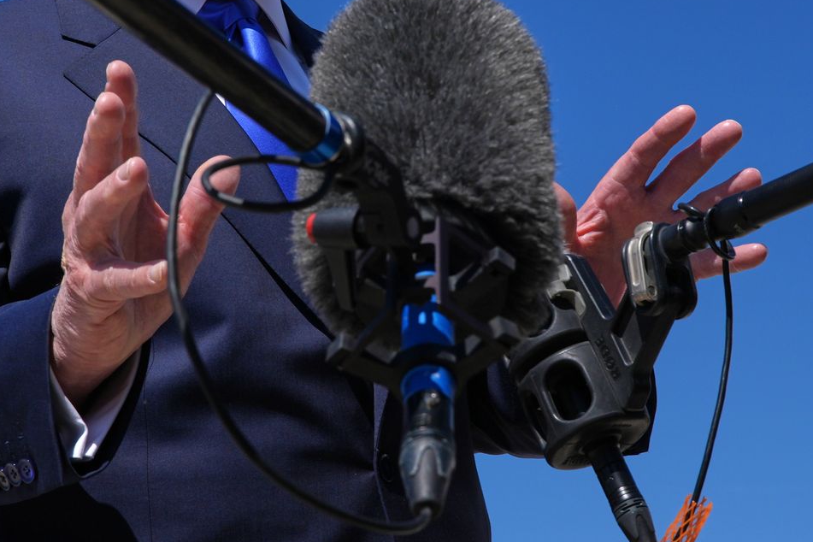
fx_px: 1897
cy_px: 189
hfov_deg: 24.2
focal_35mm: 84
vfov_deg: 16.2
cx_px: 400
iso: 250
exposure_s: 1/800
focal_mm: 39
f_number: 11
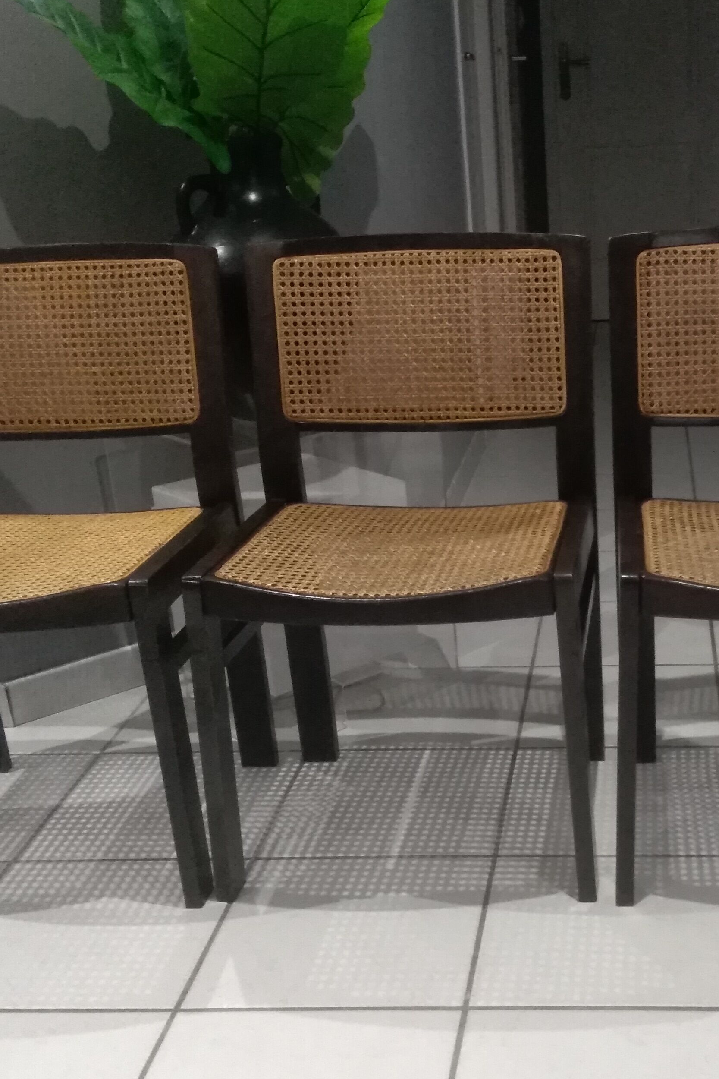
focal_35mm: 45
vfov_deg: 43.4
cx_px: 580
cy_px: 655
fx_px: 1348
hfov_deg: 29.2
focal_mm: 3.54
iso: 790
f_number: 2
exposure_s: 1/25
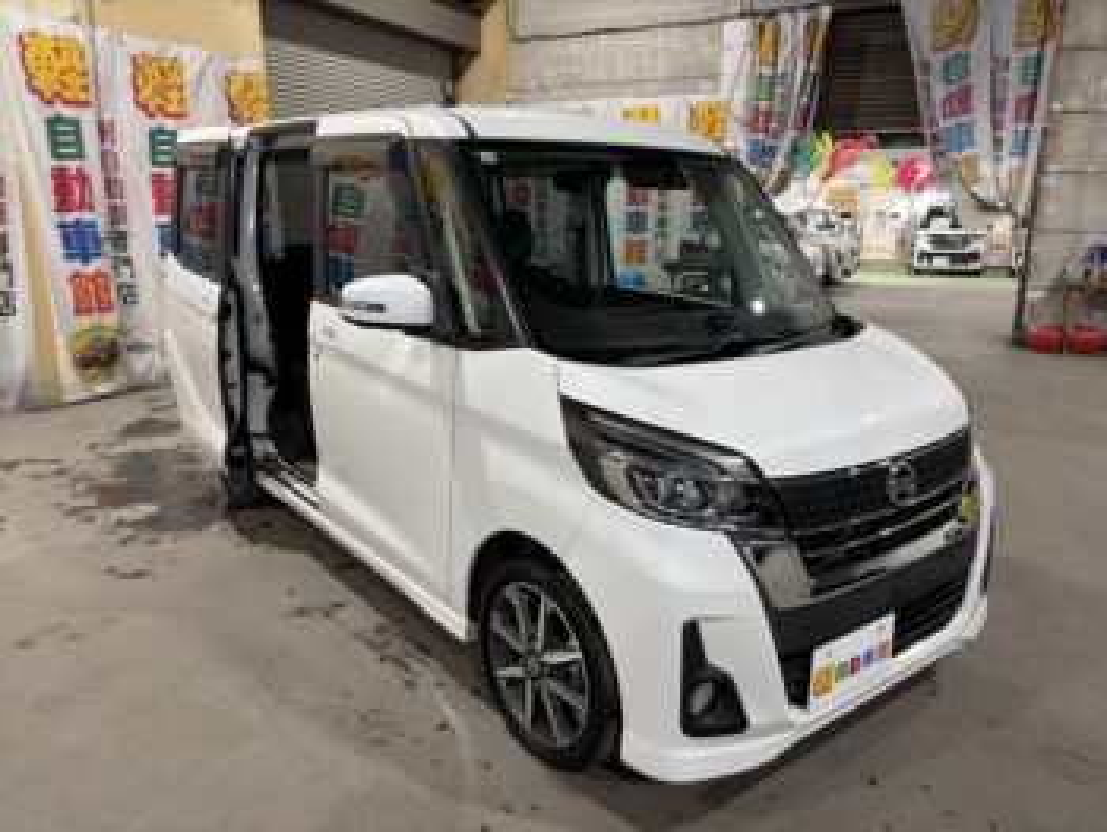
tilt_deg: -12.9
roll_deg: +0.1
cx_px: 554
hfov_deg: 67.3
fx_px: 832
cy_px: 416
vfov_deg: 53.1
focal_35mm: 26
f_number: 1.6
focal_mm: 5.96
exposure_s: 1/50
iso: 80
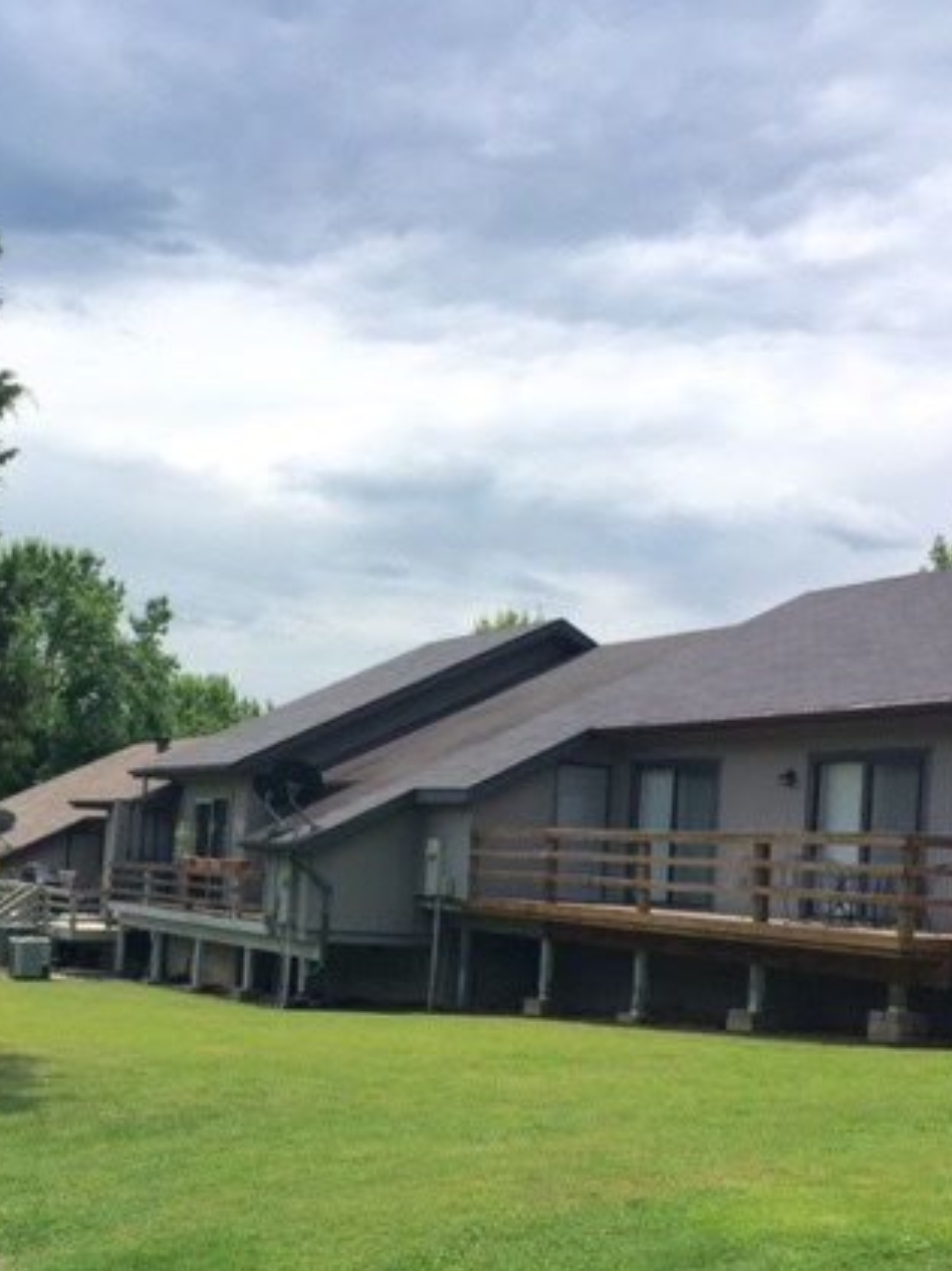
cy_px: 813
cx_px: 244
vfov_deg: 42.6
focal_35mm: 44
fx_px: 1615
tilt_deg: +2.3
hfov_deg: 32.3
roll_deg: -3.9
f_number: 2.2
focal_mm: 4.15
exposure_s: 1/2475
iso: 32
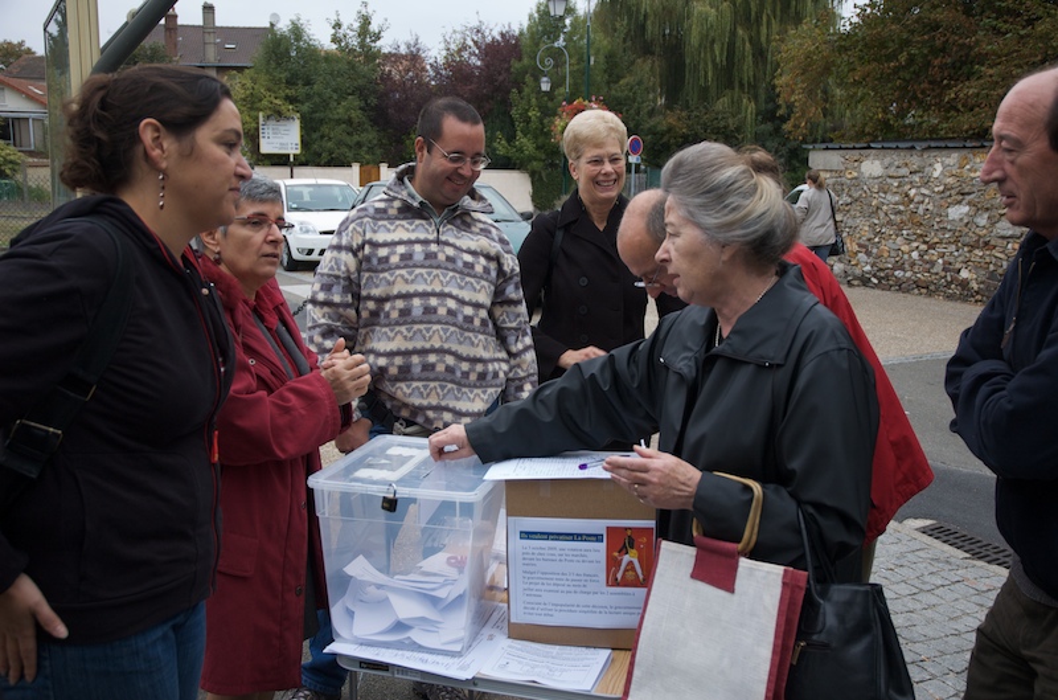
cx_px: 529
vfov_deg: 36.7
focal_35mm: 36
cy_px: 350
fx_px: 1055
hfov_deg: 53.2
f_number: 3.8
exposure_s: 1/200
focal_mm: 24
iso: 200
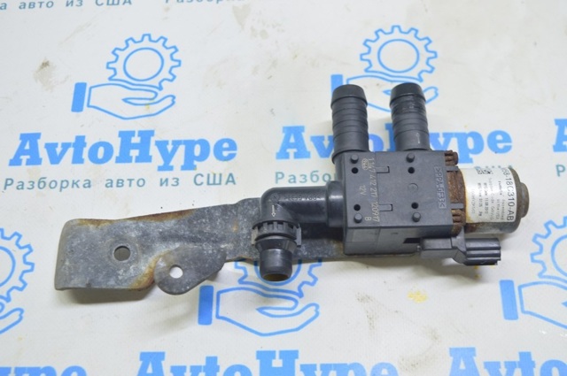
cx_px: 284
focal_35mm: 46
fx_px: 731
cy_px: 188
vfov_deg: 28.9
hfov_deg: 42.4
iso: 400
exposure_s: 1/20
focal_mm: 31
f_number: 5.6
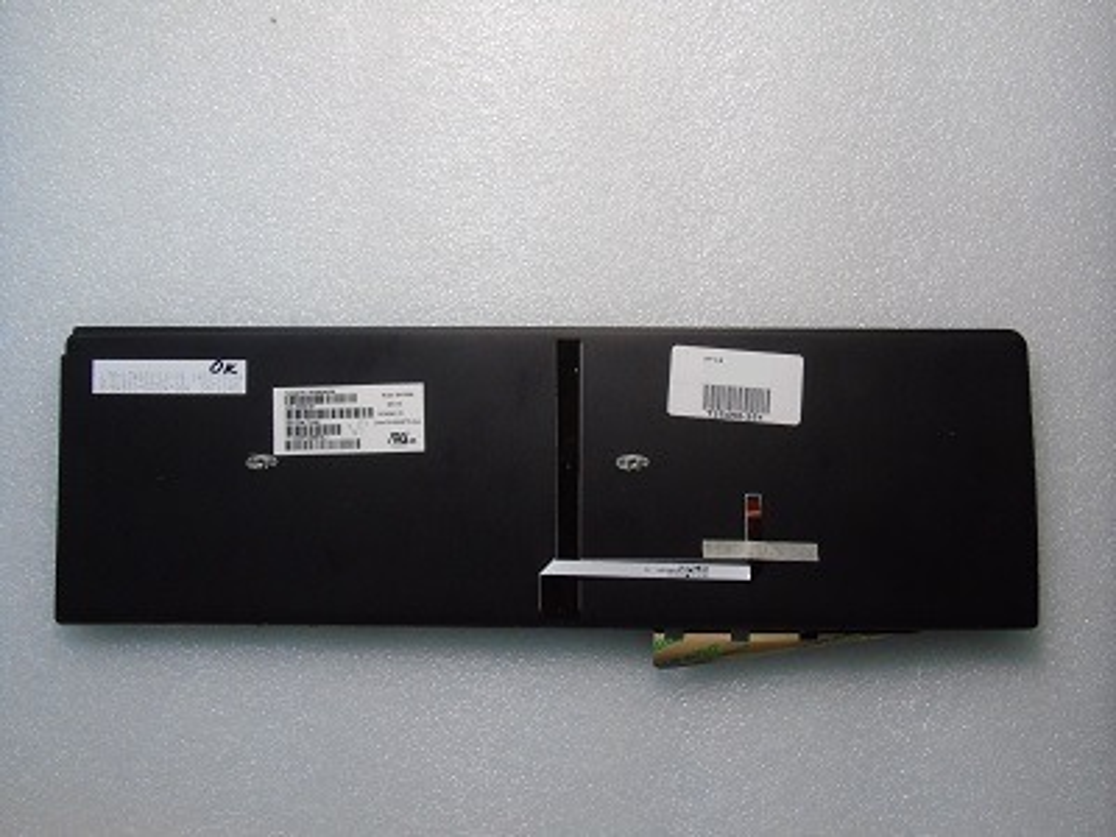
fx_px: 935
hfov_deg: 61.7
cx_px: 558
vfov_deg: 48.2
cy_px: 418
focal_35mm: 29
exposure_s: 1/40
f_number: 5.7
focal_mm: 5.2
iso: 400
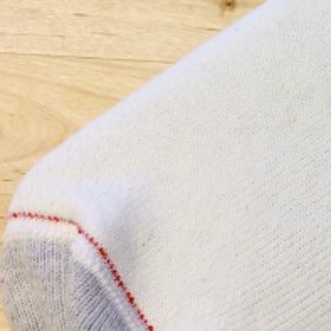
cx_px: 375
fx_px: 984
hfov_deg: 18.3
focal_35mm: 91
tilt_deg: -70.5
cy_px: 118
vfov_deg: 19.0
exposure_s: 1/60
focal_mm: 4.15
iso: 40
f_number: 2.2
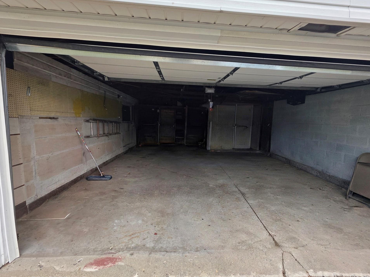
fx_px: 150
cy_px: 135
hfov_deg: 102.1
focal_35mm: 14
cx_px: 189
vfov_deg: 85.6
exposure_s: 1/719
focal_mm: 2.2
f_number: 1.9
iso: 100
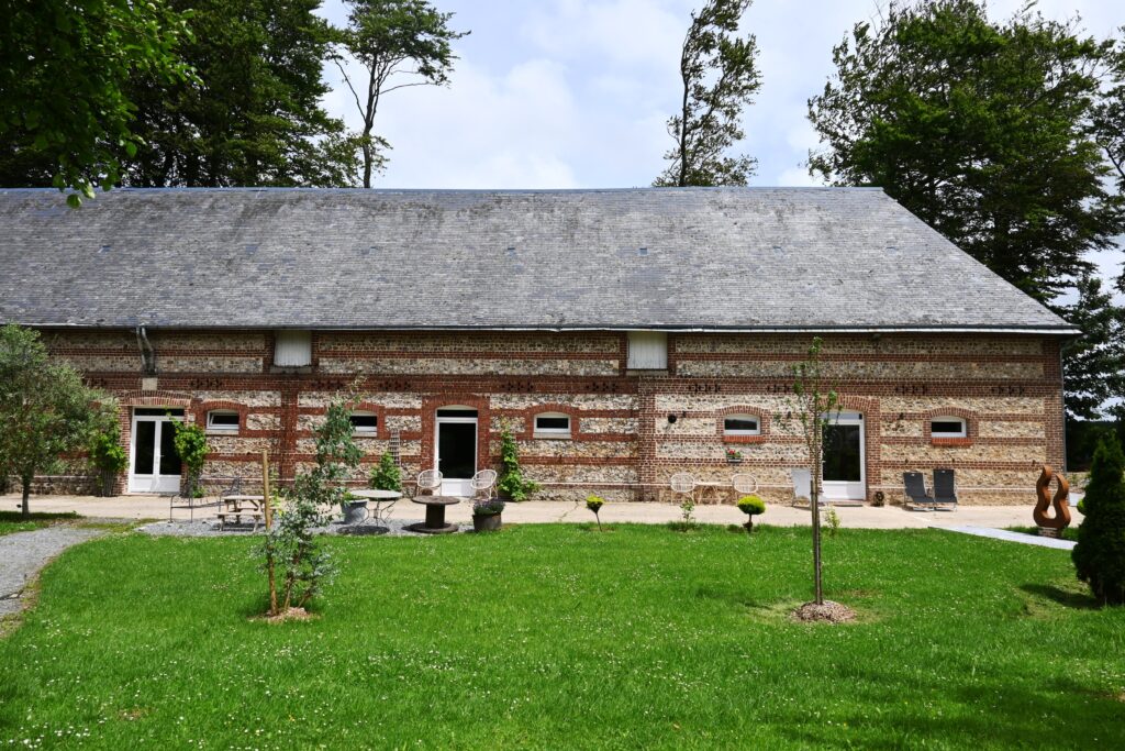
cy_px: 376
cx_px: 562
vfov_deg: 53.1
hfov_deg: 73.7
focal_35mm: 24
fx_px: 750
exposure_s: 1/400
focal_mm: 16
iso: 100
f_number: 7.1
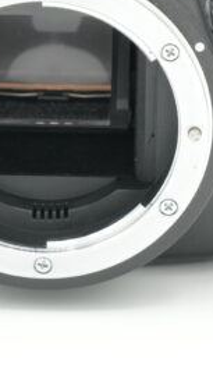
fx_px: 2440
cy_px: 102
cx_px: 17
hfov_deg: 5.0
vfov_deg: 8.9
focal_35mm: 243
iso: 1250
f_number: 11
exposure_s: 1/125
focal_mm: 70
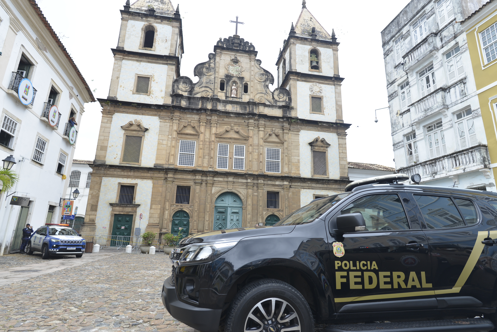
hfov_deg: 84.0
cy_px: 166
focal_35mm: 20
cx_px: 248
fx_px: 276
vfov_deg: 62.0
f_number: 7.1
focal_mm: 20
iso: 200
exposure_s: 1/250
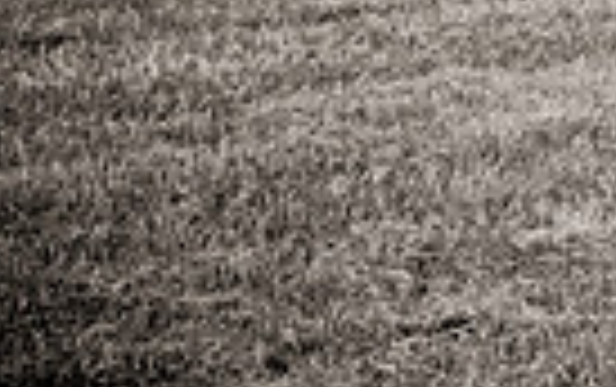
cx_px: 1061
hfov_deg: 9.7
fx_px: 3479
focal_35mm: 207
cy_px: -362
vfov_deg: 6.2
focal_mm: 32
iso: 200
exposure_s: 1/800
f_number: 2.8
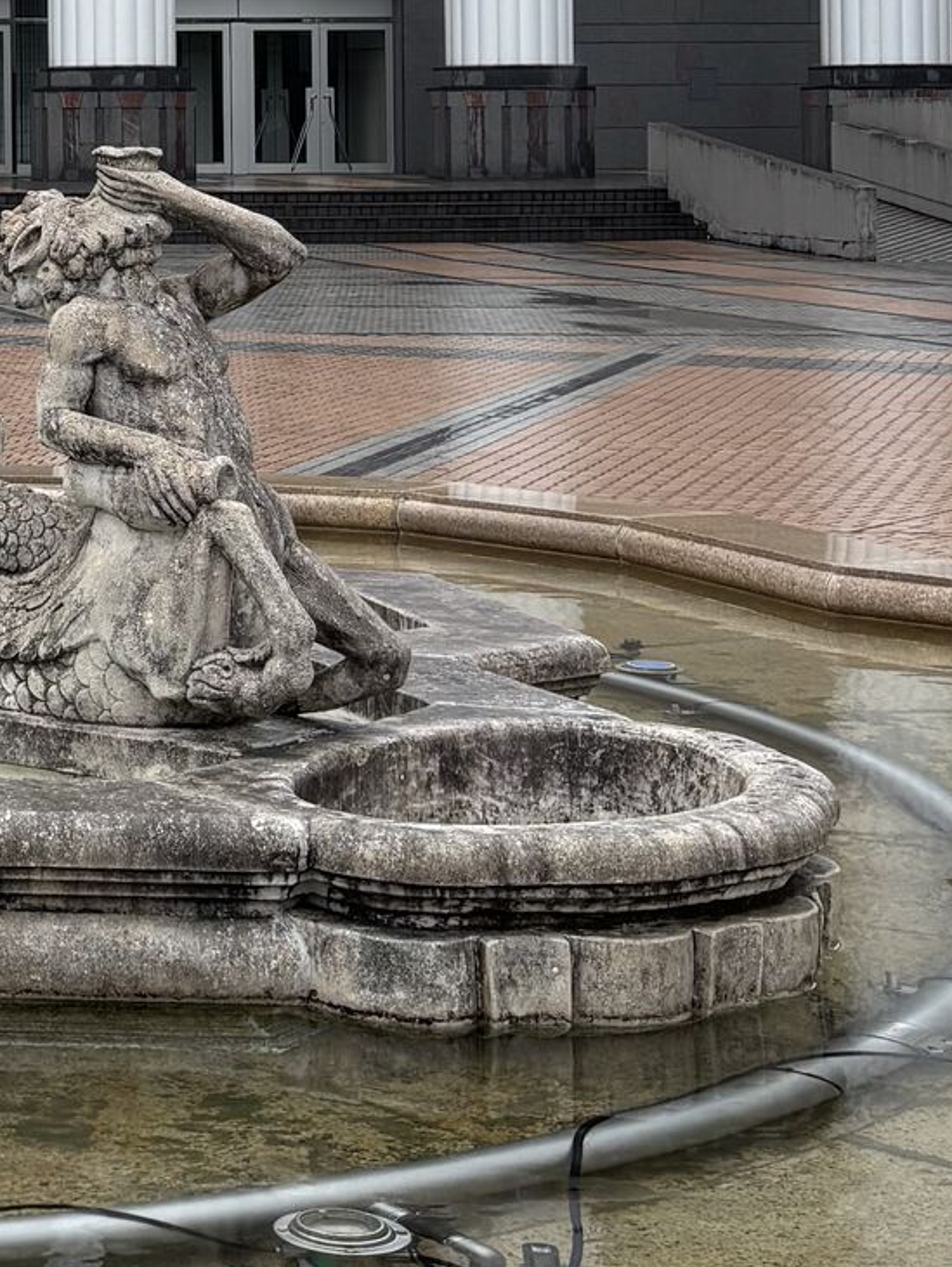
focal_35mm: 91
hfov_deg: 14.6
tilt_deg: +1.7
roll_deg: +0.7
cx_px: -666
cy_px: 10
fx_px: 3334
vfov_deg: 20.8
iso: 50
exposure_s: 1/1178
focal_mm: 5.96
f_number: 1.6
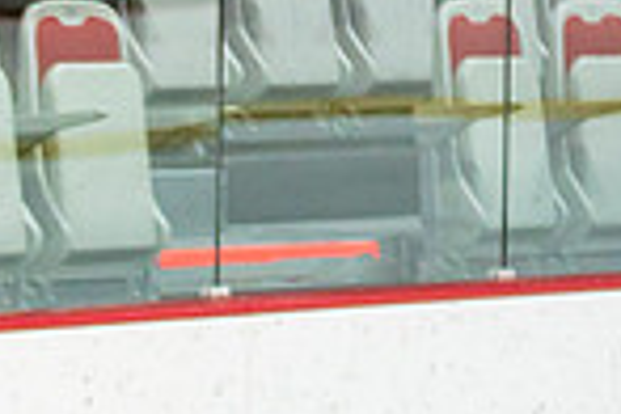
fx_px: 8314
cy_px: 775
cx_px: -524
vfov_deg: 2.8
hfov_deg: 4.2
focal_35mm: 482
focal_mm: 70
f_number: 2.8
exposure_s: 1/640
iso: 400
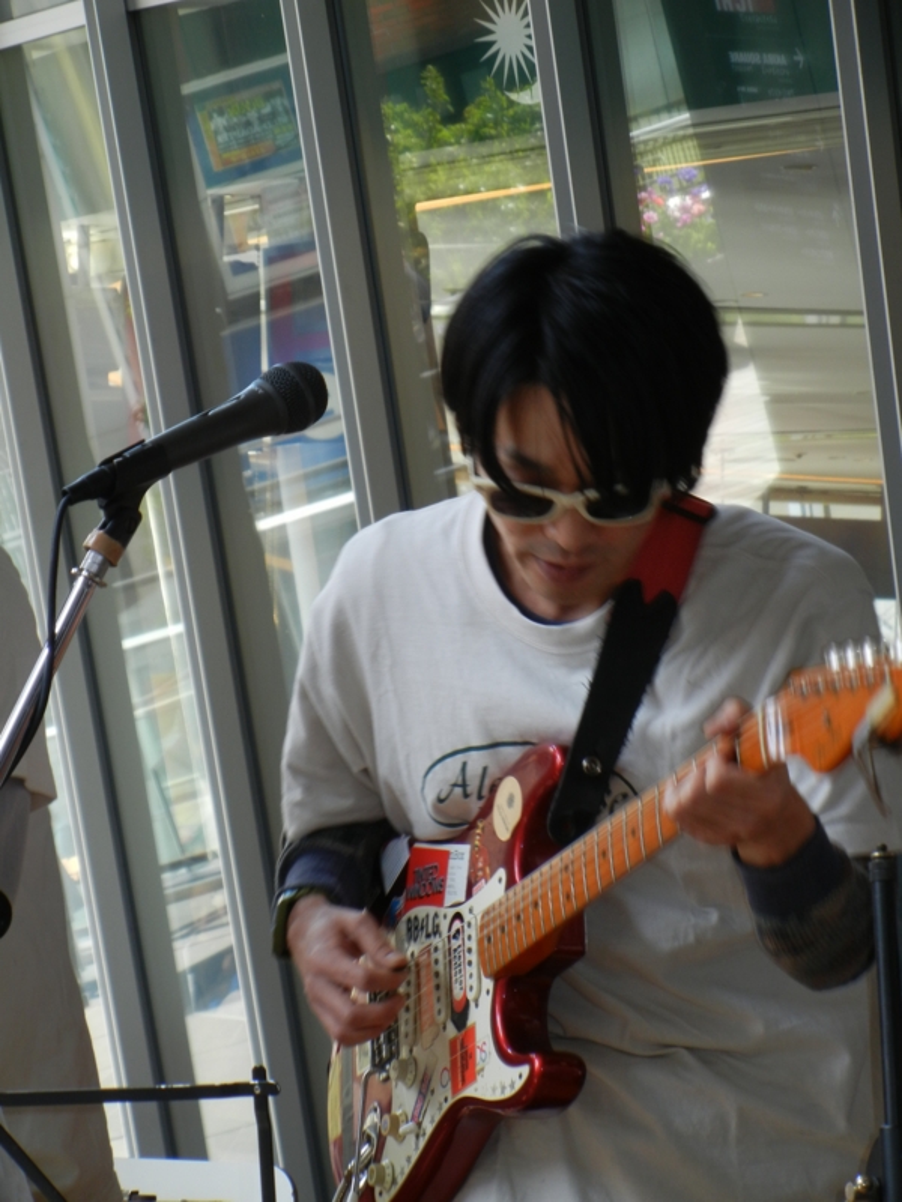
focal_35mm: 152
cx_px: 451
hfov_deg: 9.8
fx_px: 5281
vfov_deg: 13.0
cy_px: 601
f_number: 4.6
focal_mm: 27.4
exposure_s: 1/60
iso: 160
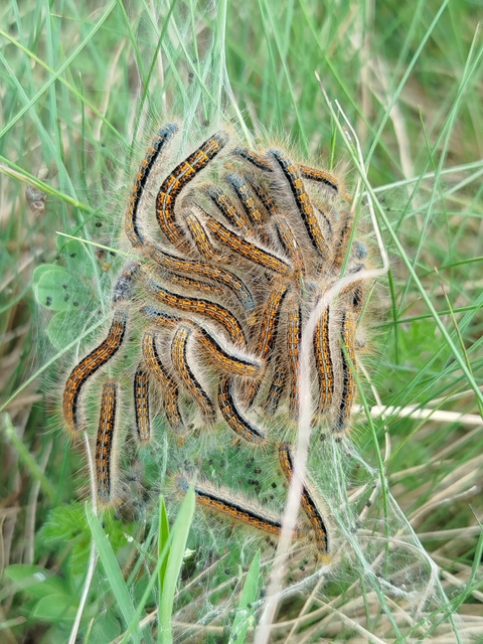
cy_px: 322
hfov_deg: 30.3
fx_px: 893
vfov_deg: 39.7
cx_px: 242
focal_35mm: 48
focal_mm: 5.31
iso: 50
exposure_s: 1/114
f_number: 1.7
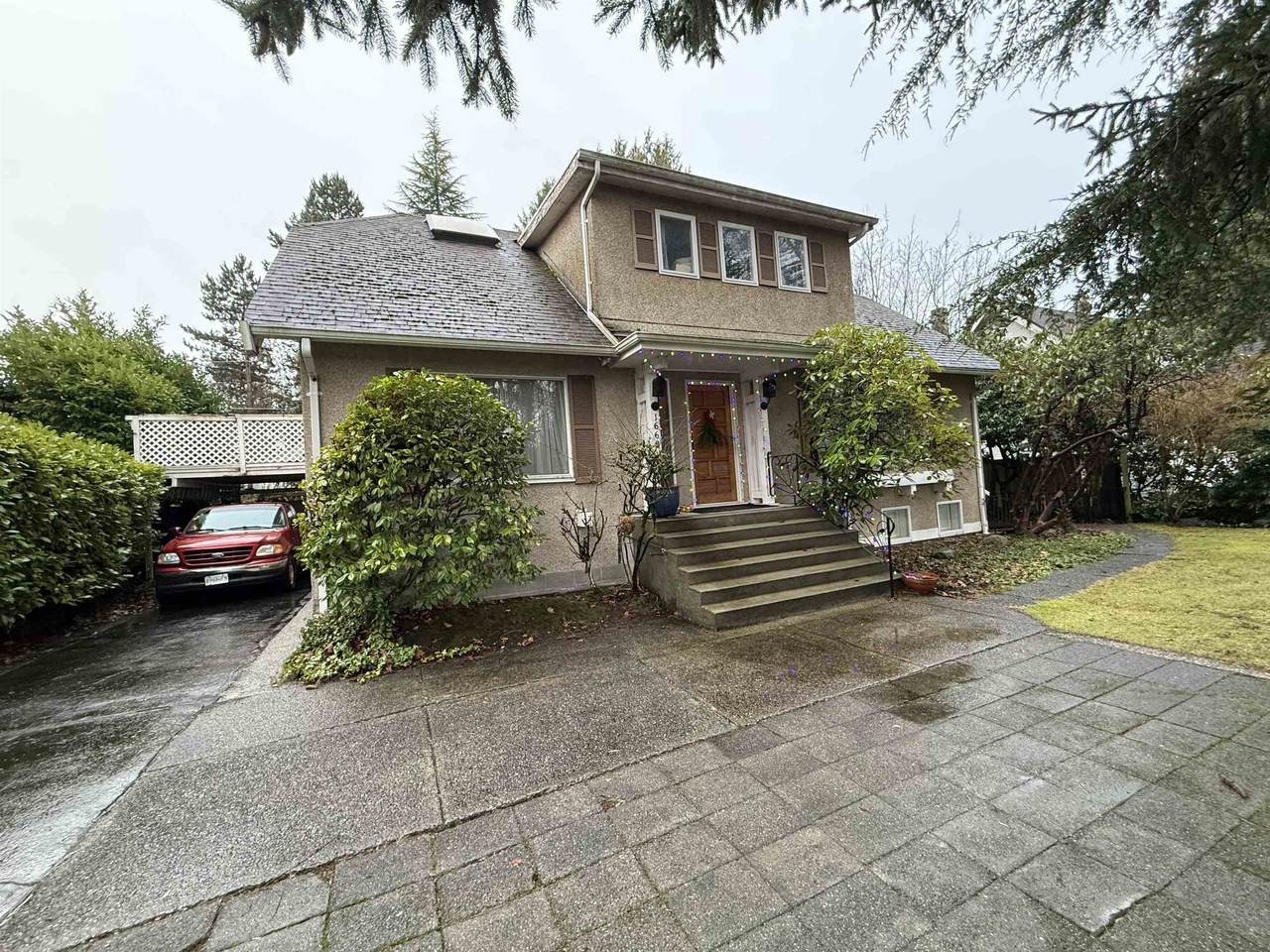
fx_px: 514
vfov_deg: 85.7
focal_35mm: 14
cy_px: 476
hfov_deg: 102.1
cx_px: 635
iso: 320
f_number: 2.2
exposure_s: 1/65
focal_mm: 2.22
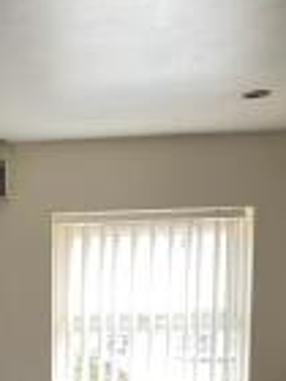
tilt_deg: -9.6
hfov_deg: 17.5
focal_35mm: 81
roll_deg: +0.6
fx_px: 892
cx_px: -35
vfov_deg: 22.1
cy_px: 472
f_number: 1.8
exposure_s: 1/75
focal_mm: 4.25
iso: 125
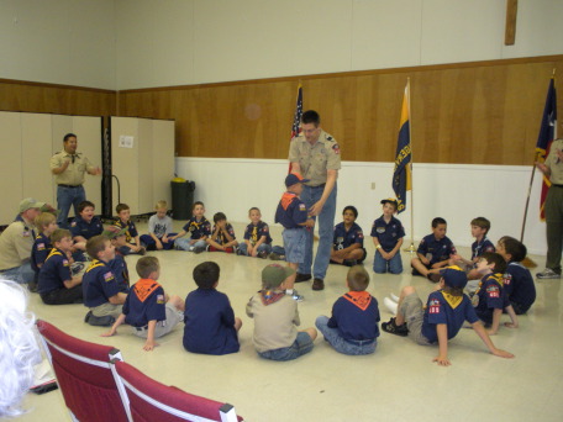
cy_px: 211
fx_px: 586
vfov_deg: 39.7
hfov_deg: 51.4
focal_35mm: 36
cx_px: 282
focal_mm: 6.3
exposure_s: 1/30
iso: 311
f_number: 3.5
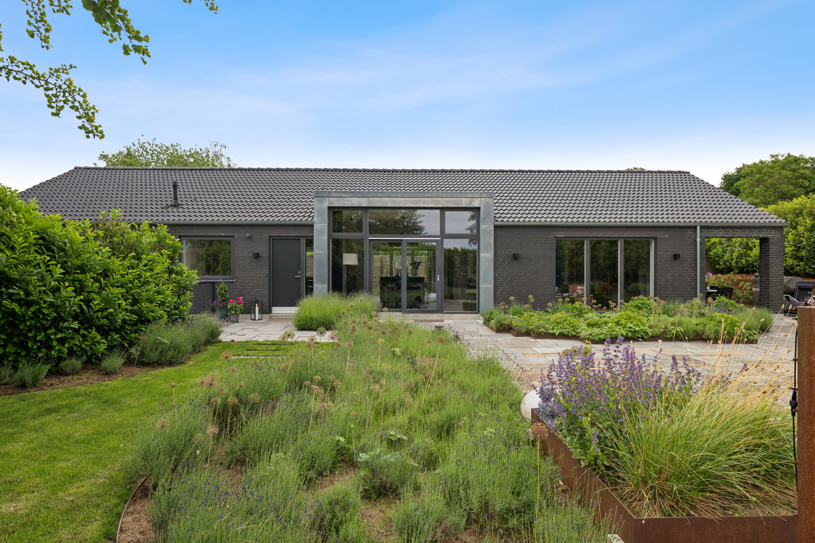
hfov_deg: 76.1
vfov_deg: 55.1
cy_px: 272
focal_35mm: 23
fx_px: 521
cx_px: 408
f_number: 9
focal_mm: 23
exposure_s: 1/200
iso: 160
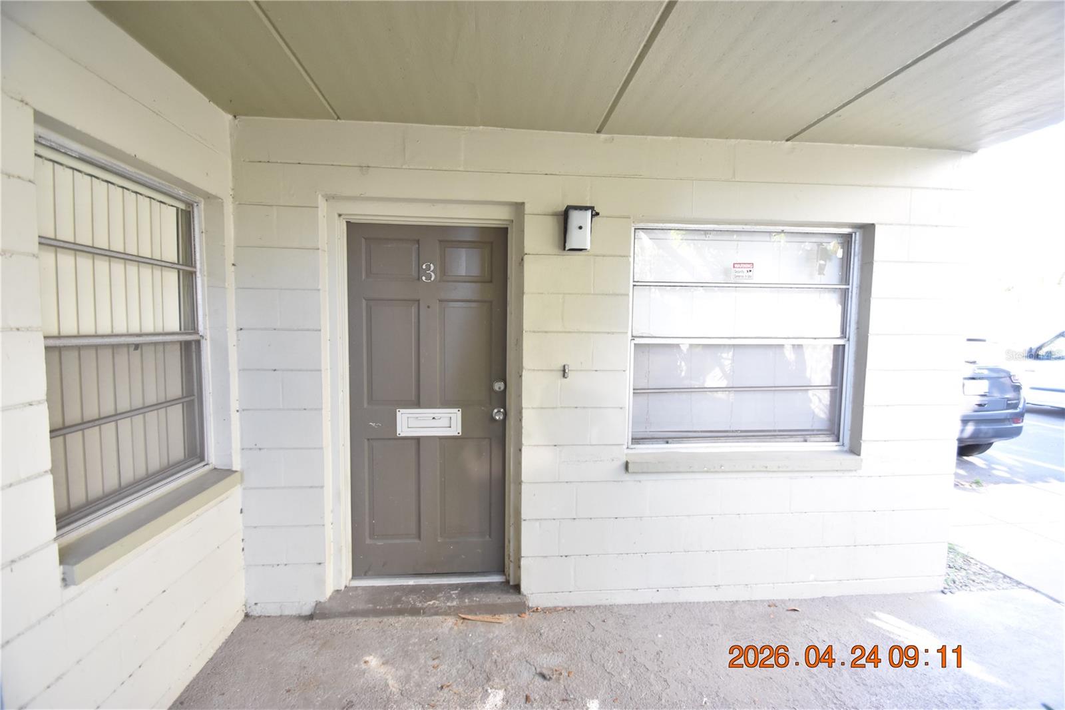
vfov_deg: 77.3
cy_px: 355
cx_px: 532
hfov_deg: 100.4
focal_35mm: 15
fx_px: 444
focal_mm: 10
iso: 800
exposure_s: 1/90
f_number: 3.5
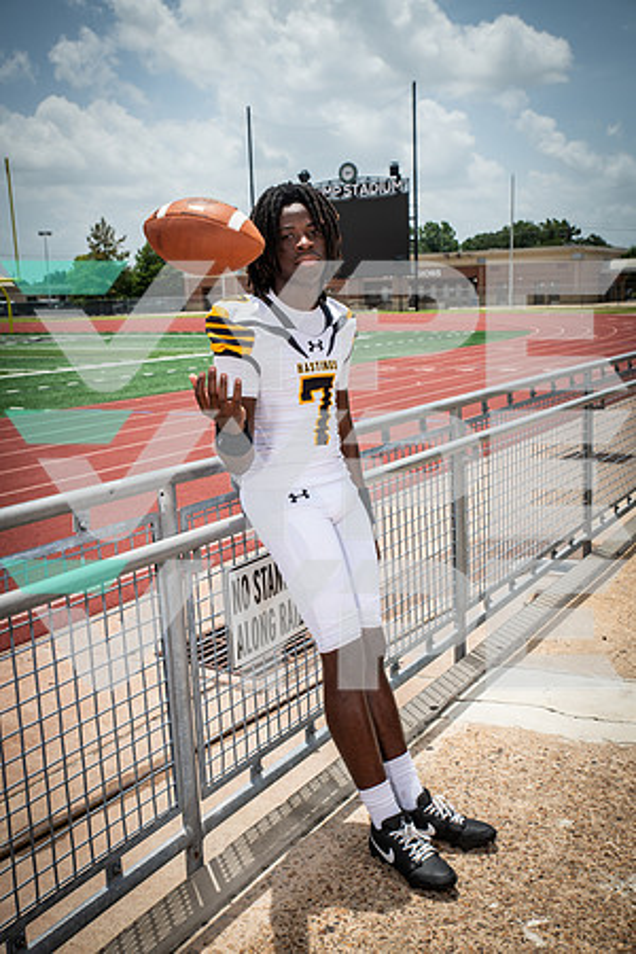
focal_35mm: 38
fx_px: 1007
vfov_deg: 50.7
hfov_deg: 35.1
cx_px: 318
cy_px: 477
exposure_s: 1/500
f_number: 7.1
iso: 100
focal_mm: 38
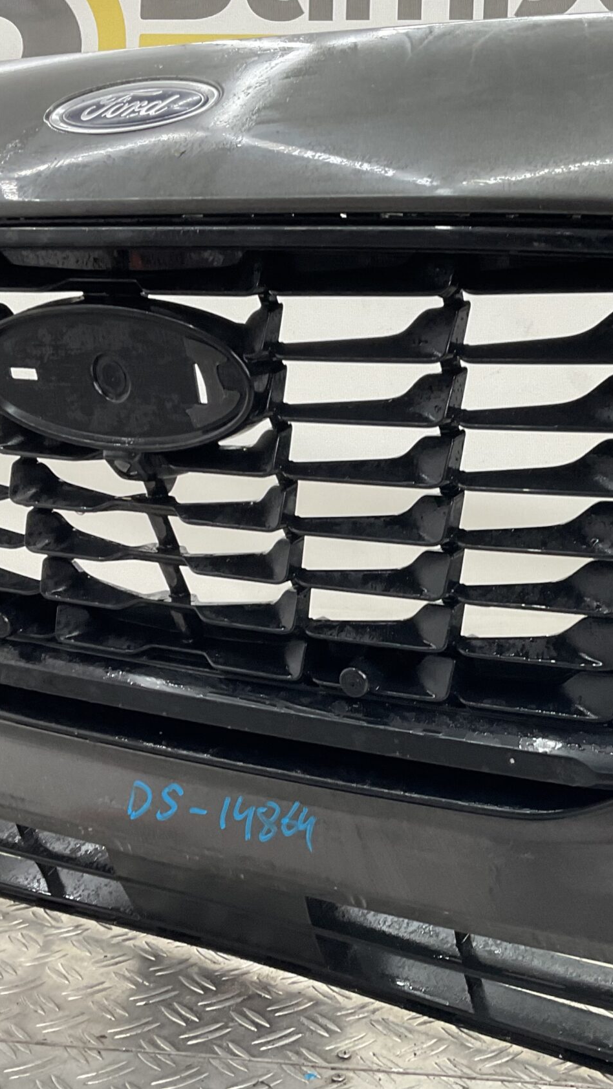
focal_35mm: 48
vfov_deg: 42.8
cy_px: 609
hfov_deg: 24.8
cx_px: 423
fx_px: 1387
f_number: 1.8
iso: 64
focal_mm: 3
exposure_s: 1/120
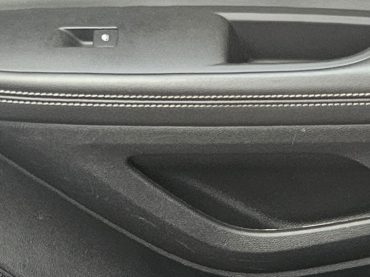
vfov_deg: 12.0
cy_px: 616
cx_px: 456
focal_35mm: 105
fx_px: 1122
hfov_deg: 17.7
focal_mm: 6.3
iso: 640
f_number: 1.7
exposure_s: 1/100
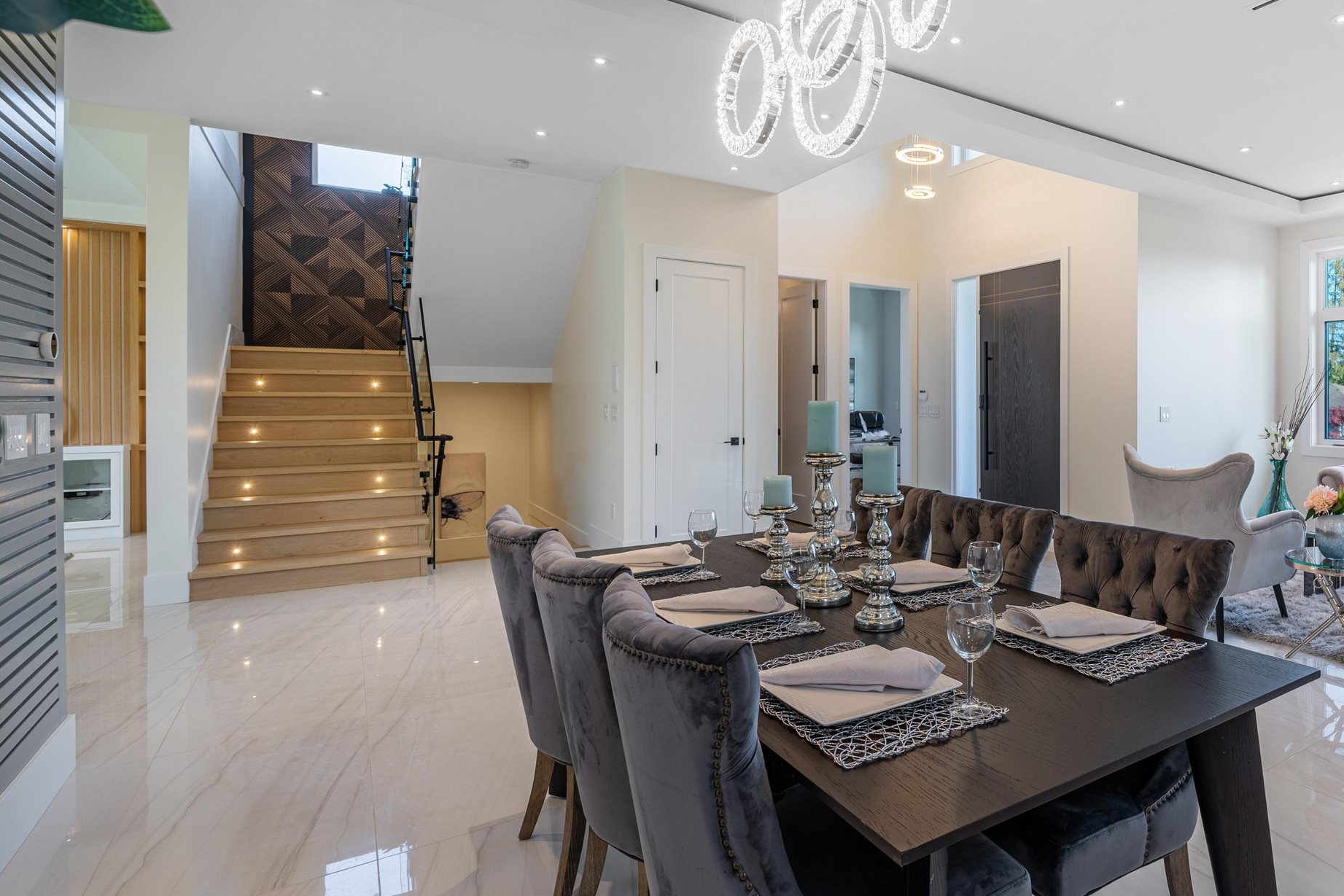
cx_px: 944
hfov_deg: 79.8
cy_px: 406
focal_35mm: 20
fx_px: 747
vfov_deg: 61.8
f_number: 6.3
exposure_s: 1/160
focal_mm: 12
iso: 100
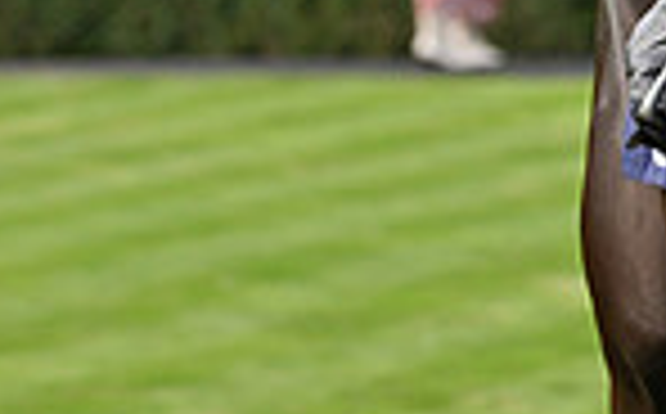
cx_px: 963
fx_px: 9080
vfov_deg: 2.6
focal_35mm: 501
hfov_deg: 4.2
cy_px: -416
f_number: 4.5
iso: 800
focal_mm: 125
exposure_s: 1/3200
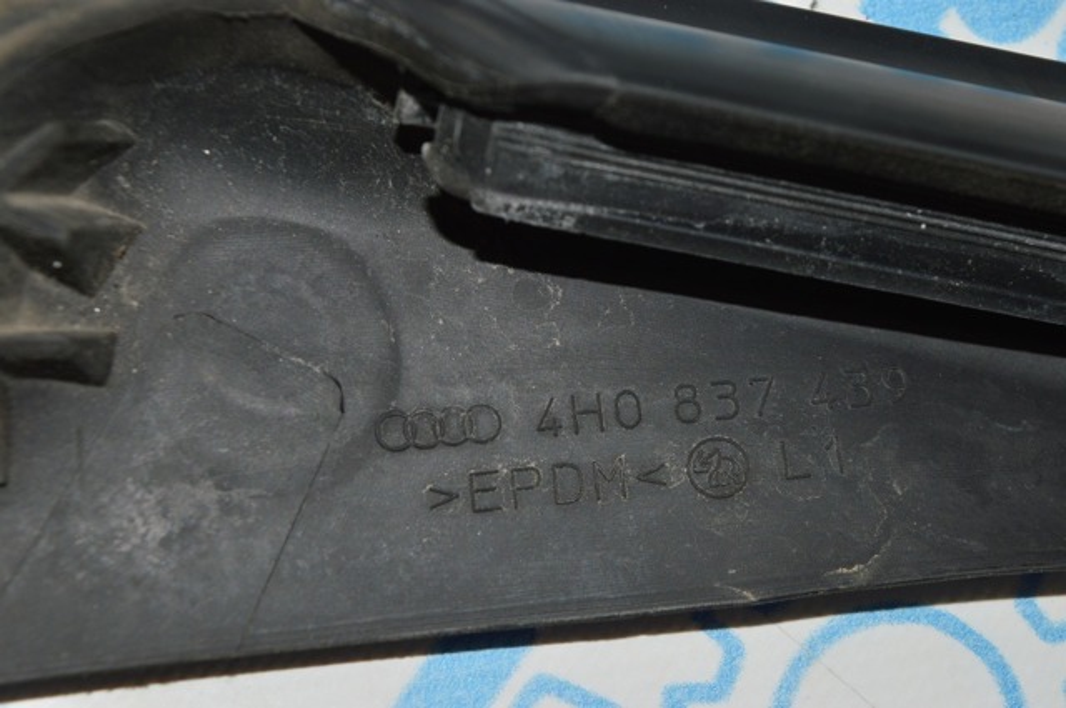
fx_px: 2440
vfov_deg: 16.5
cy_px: 354
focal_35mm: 82
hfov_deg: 24.6
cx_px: 533
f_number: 8
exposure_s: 1/60
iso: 100
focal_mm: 55
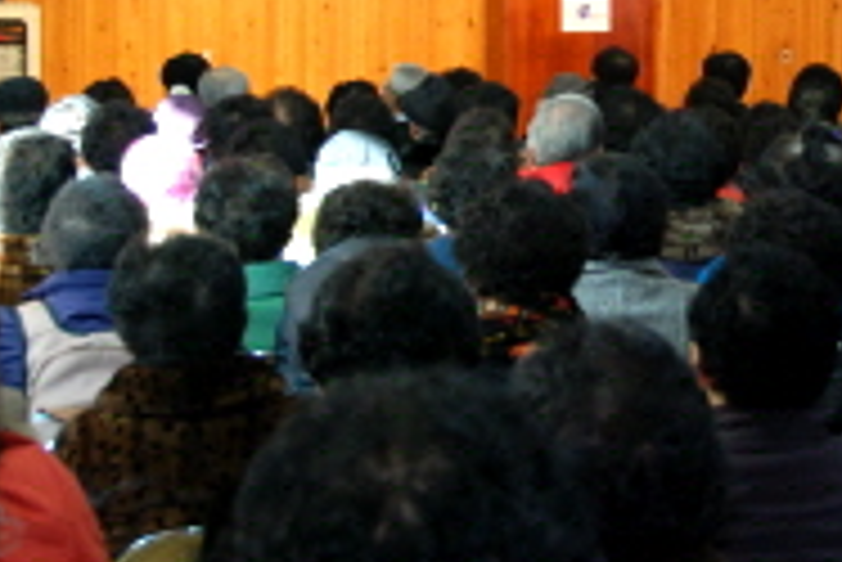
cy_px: 88
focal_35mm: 116
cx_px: 725
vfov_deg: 11.7
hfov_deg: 17.4
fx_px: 2723
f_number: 5
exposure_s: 1/60
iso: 800
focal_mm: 29
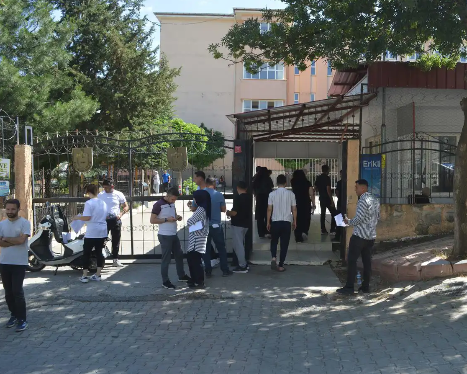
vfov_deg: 47.1
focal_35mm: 31
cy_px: 188
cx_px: 283
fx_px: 429
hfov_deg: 56.7
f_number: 6.3
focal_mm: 18
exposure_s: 1/160
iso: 100
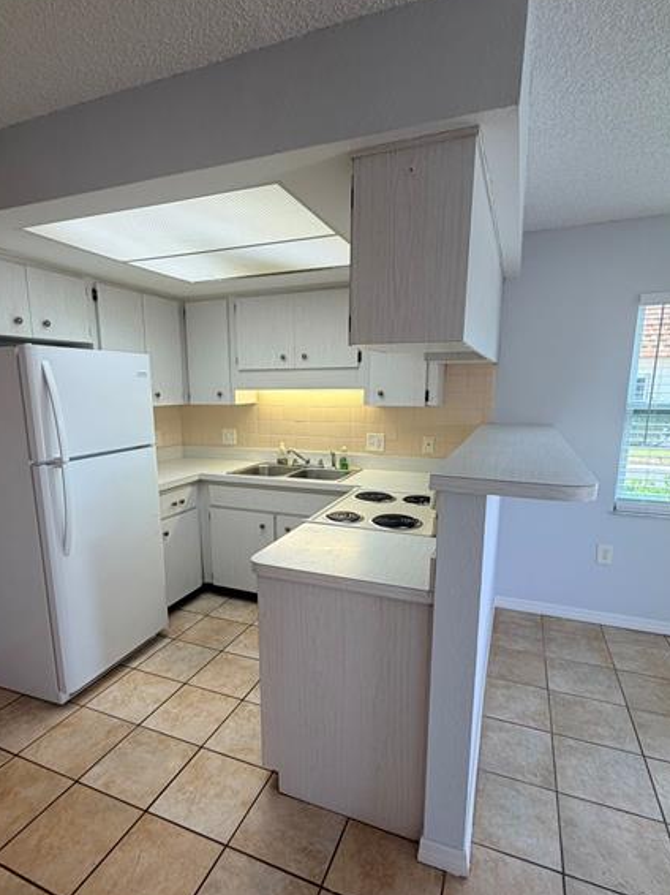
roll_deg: -0.6
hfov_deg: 68.5
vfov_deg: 84.5
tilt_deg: -9.9
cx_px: 310
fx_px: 491
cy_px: 484
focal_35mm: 19
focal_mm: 2.22
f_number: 2.2
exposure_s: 1/120
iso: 125
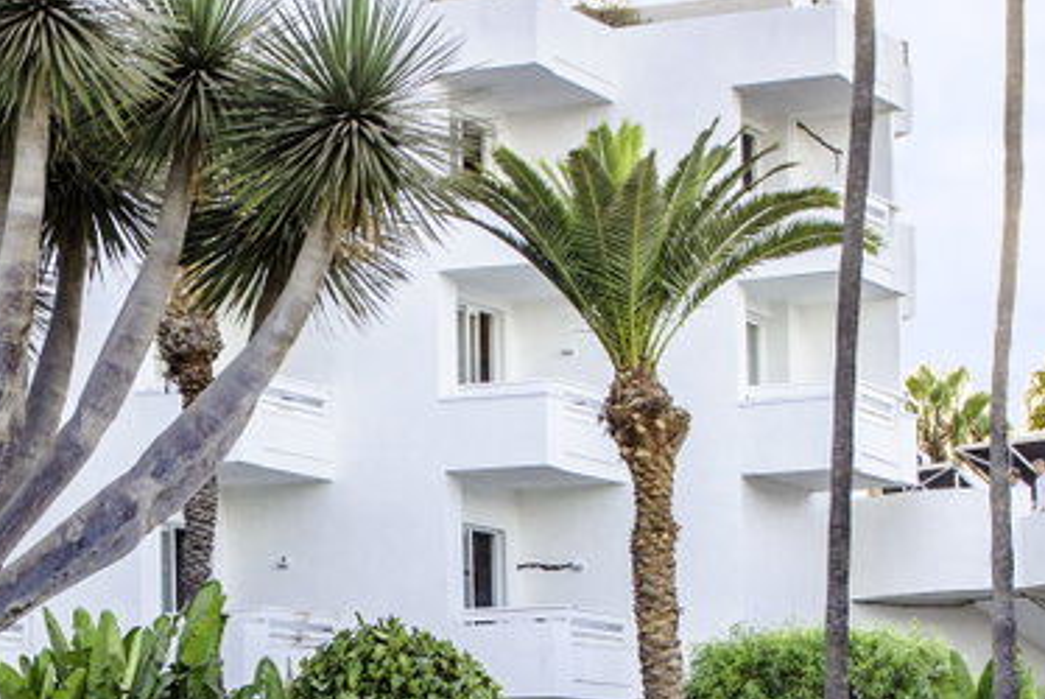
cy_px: 702
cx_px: 134
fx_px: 3602
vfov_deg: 11.0
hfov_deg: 16.3
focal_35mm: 124
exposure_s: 1/200
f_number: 5
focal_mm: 29
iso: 400
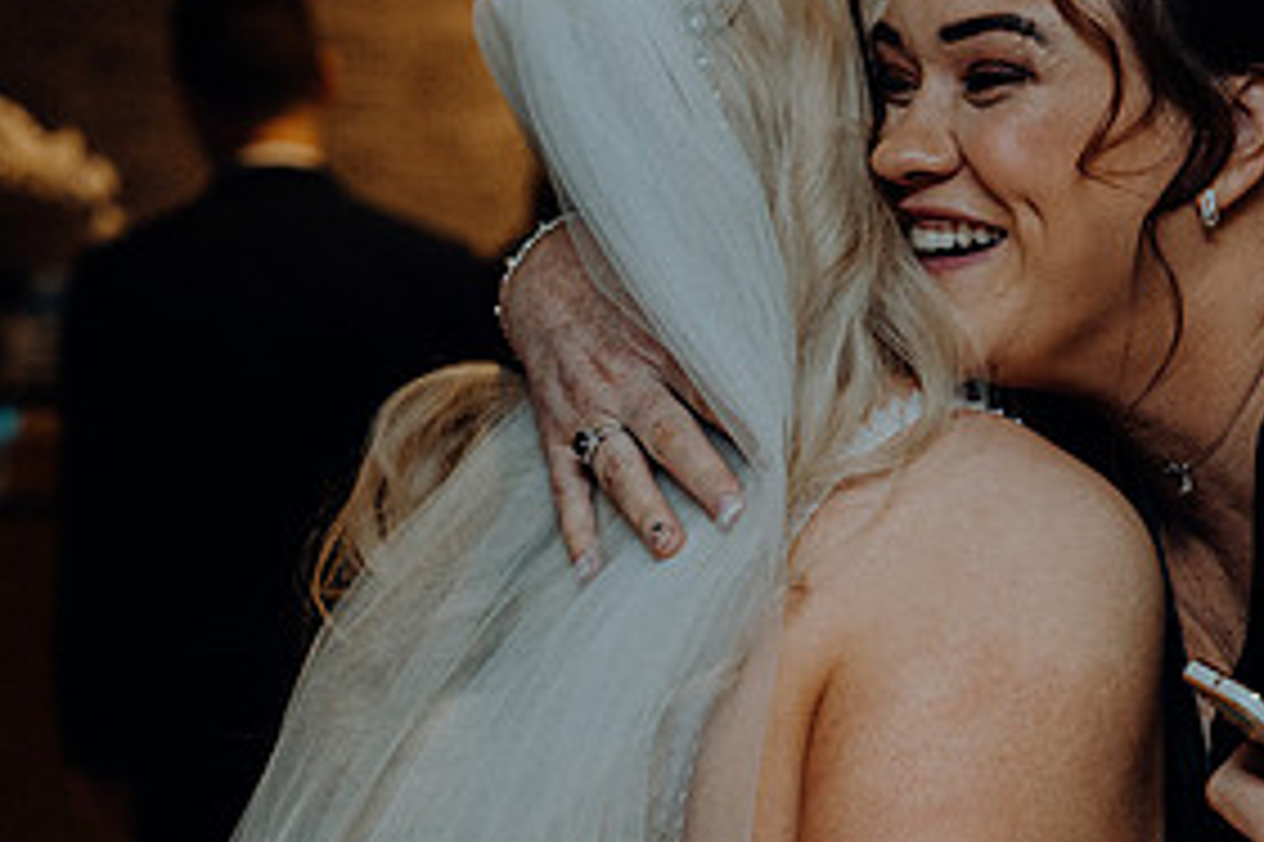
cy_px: 660
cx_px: 1152
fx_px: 4421
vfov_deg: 10.8
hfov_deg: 16.1
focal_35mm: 126
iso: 2500
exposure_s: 1/160
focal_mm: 61
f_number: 3.5
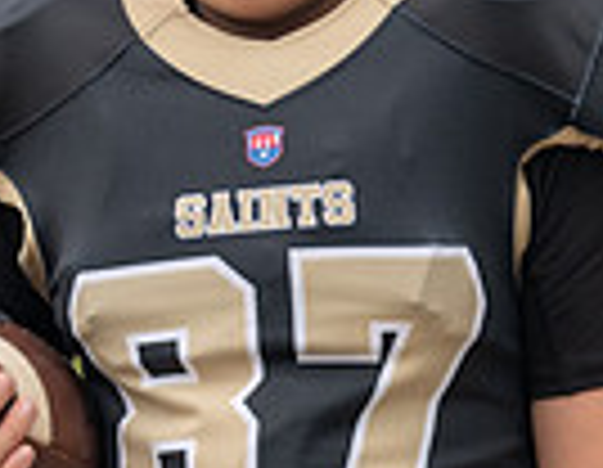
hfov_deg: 3.4
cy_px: 457
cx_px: 466
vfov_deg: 2.7
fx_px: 10073
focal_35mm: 571
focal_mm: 108
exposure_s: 1/400
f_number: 2.8
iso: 100
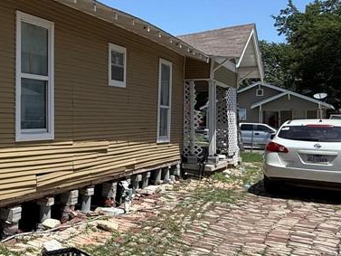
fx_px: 374
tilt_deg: +1.4
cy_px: 116
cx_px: -48
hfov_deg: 38.8
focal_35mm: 38
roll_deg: -0.4
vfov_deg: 37.7
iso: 50
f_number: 2.2
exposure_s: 1/1068
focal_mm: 2.22
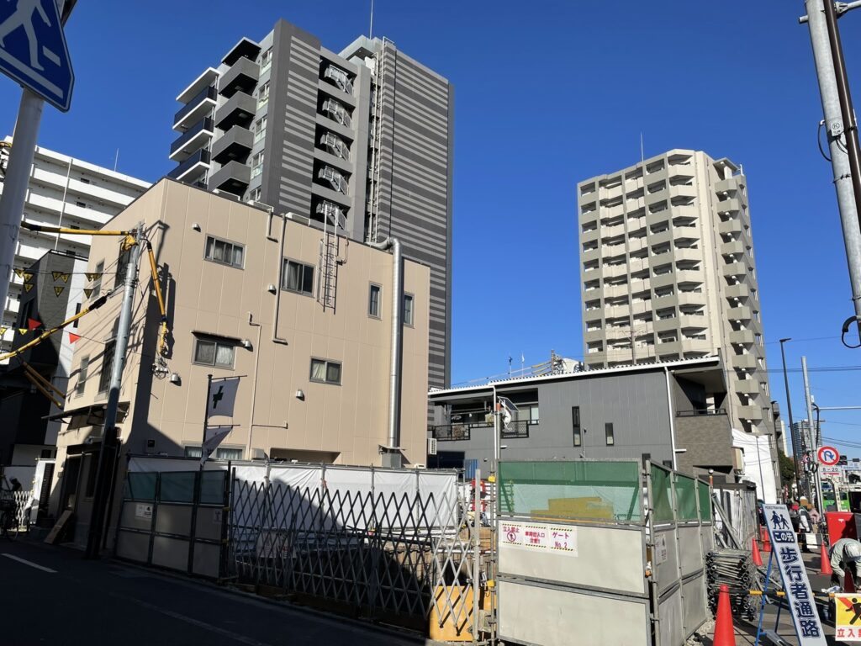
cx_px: 430
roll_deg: -1.5
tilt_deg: +14.9
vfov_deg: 53.1
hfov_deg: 67.3
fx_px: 647
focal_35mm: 26
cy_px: 323
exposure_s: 1/4651
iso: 32
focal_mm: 4.2
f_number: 1.6
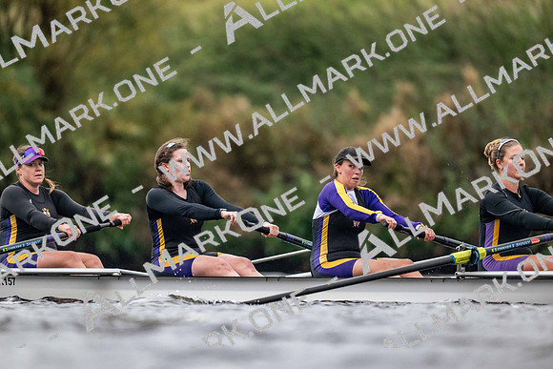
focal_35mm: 600
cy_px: 184
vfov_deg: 2.3
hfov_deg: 3.4
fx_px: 9218
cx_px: 276
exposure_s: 1/2500
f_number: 4
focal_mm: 600
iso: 3600
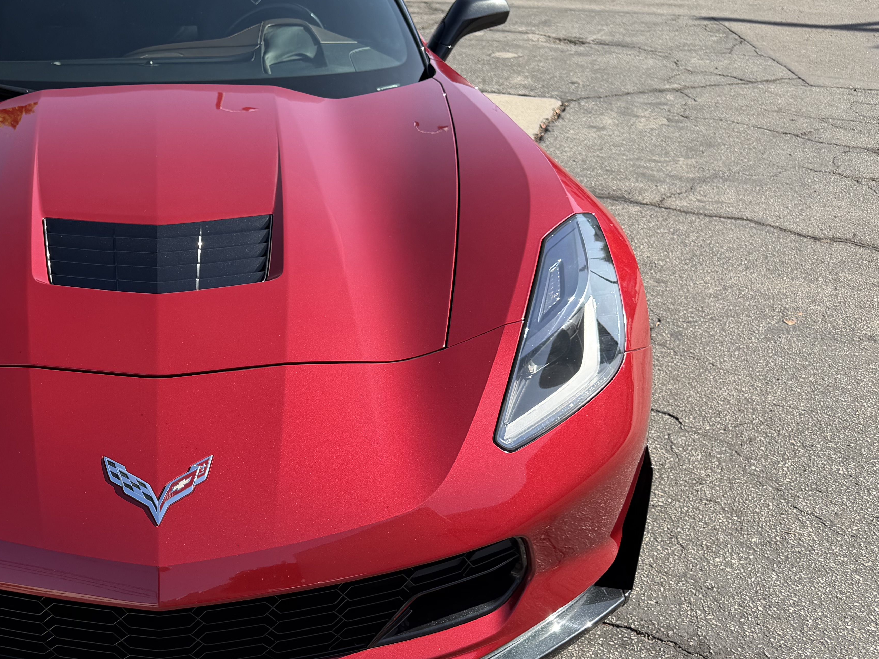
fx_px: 1016
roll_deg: +1.2
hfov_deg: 44.1
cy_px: 375
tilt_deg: -28.1
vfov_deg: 35.9
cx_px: 152
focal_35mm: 40
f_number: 1.78
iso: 80
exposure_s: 1/1618
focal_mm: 6.76
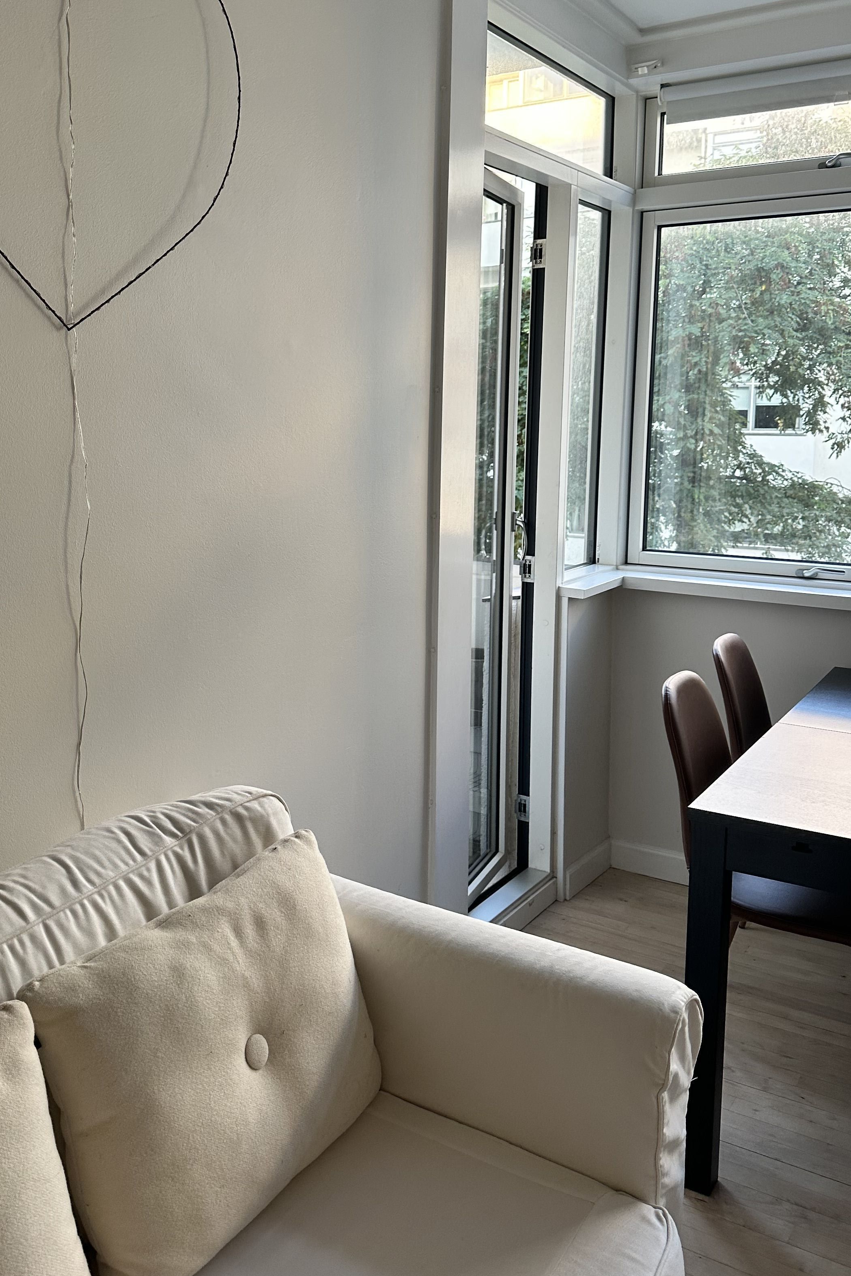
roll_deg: -0.8
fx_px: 1134
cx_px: 302
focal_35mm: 32
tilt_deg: -7.4
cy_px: 545
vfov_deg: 58.5
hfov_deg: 40.7
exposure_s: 1/121
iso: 125
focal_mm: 6.86
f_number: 1.78
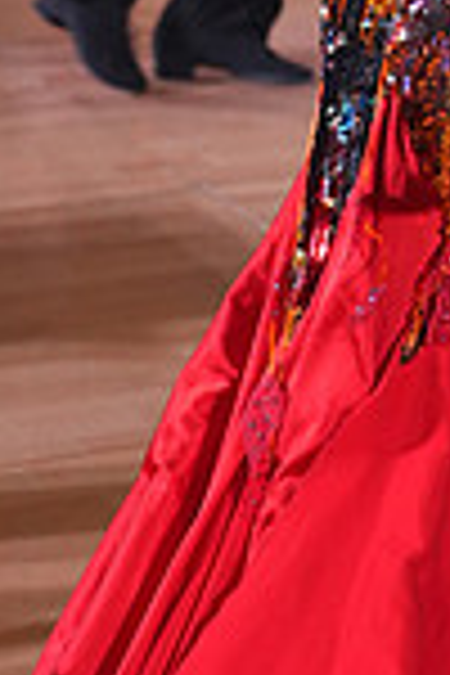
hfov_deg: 7.0
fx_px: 3618
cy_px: -288
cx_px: 713
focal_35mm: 193
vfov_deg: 10.4
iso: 2000
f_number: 4
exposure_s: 1/400
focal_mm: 50
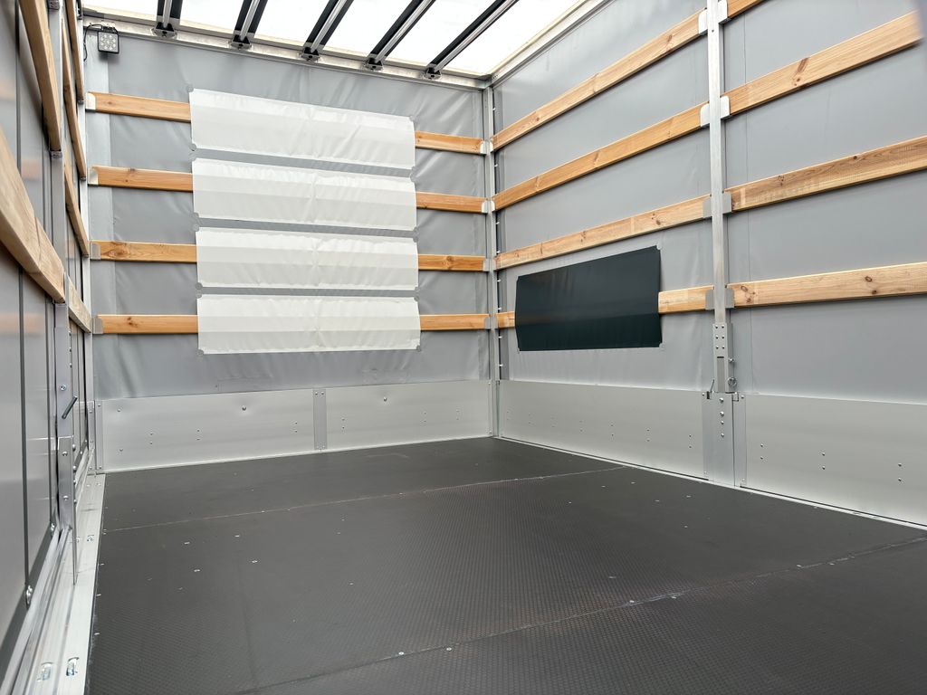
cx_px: 464
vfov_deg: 53.1
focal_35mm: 26
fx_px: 696
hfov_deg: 67.3
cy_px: 348
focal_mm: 5.96
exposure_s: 1/201
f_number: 1.6
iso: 40
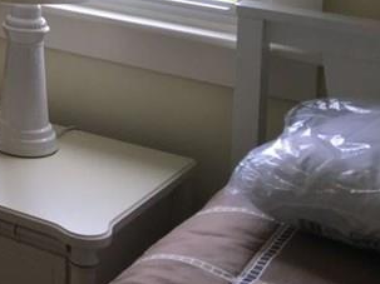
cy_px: -151
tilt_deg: -5.1
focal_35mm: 98
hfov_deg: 17.4
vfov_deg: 14.1
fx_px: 1075
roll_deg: -1.4
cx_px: -240
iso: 40
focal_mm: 4.15
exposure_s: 1/120
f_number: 2.2
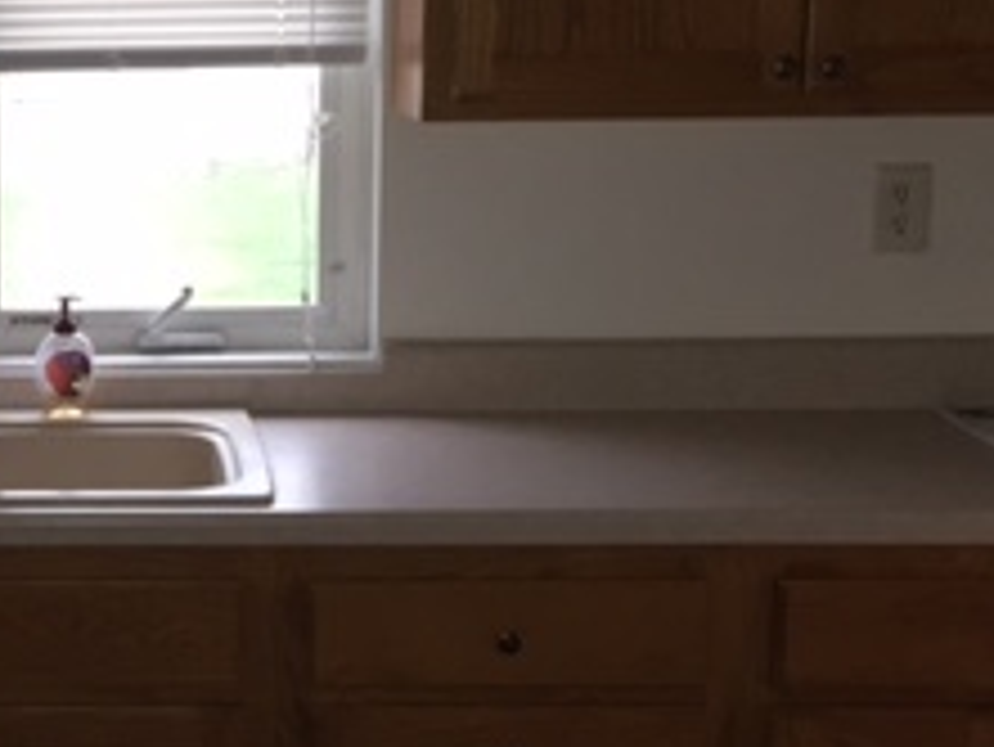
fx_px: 2413
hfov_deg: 22.1
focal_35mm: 84
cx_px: -85
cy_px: 410
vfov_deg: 17.6
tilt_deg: -12.4
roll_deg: +1.0
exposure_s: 1/24
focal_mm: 4.15
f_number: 2.2
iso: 125
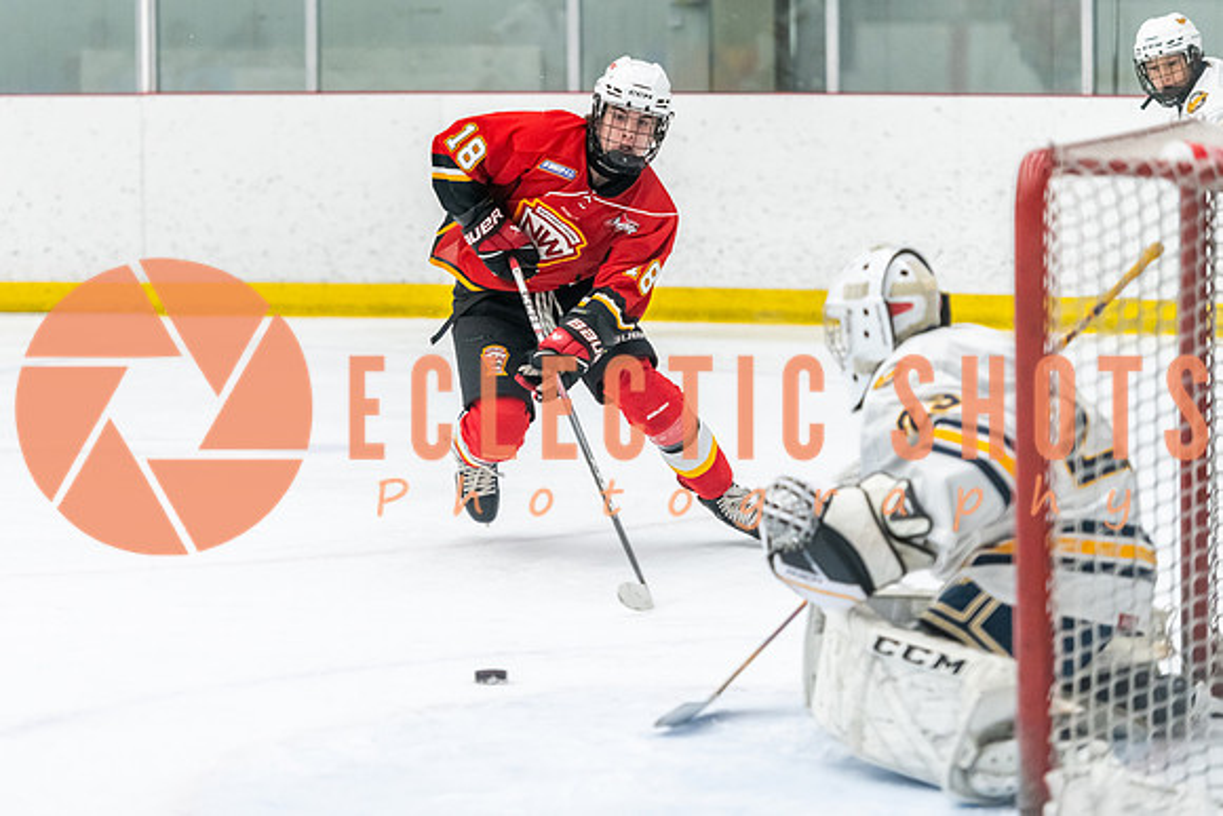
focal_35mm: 154
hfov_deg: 13.3
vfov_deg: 8.9
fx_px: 5245
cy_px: 374
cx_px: 561
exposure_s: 1/800
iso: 3200
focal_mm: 135
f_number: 2.8
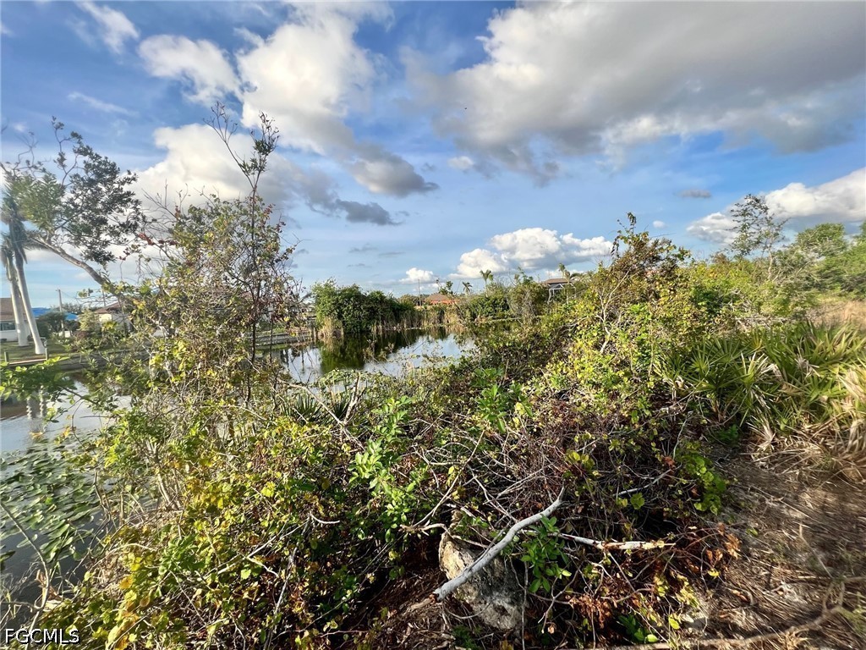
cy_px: 325
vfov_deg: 89.9
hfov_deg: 106.2
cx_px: 433
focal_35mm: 13
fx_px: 325
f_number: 1.8
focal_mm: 1.57
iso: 32
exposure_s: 1/1292
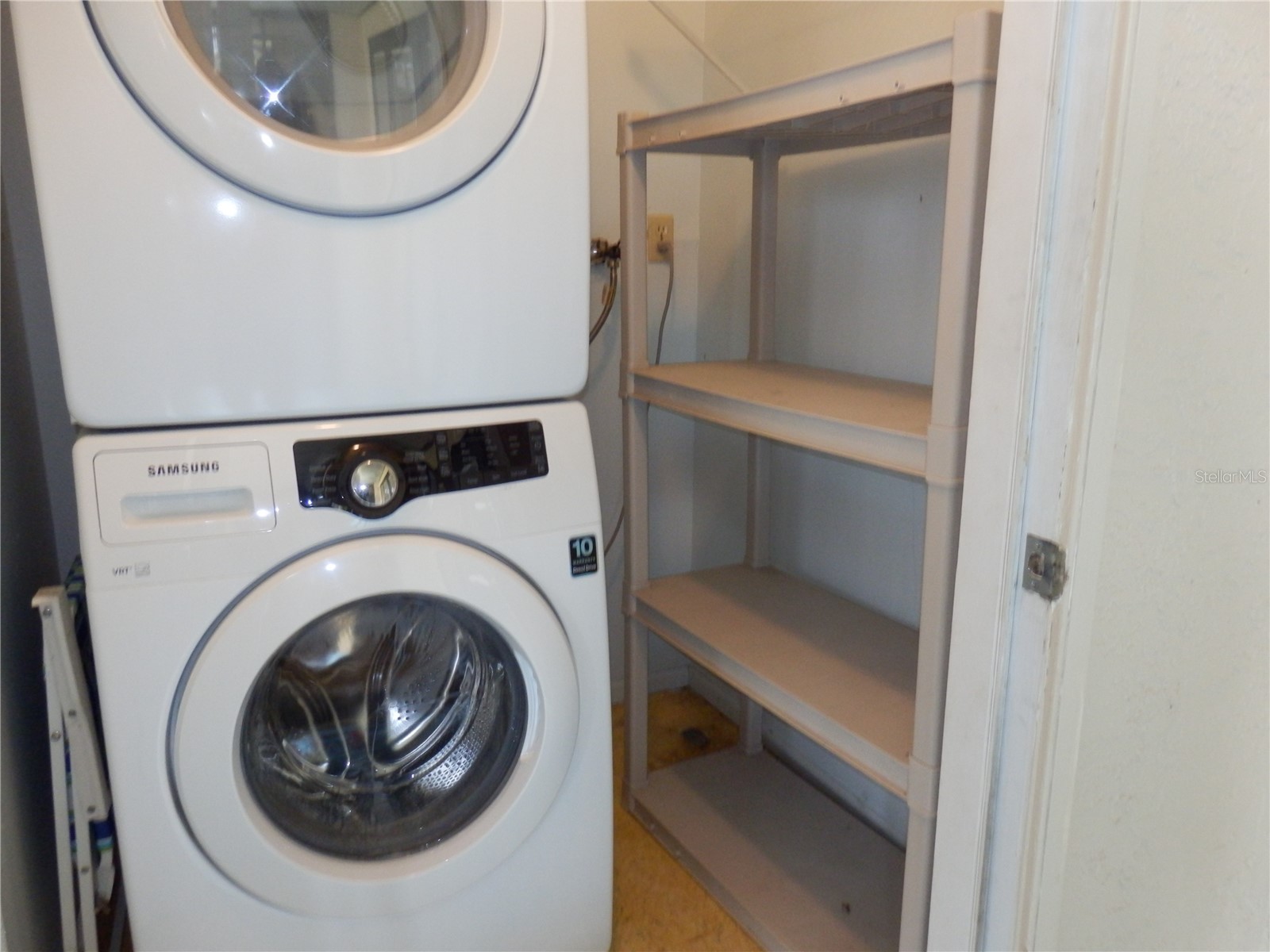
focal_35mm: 25
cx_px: 635
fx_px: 917
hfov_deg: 69.4
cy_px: 476
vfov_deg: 54.9
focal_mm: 4.5
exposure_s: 1/30
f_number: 3
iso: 400
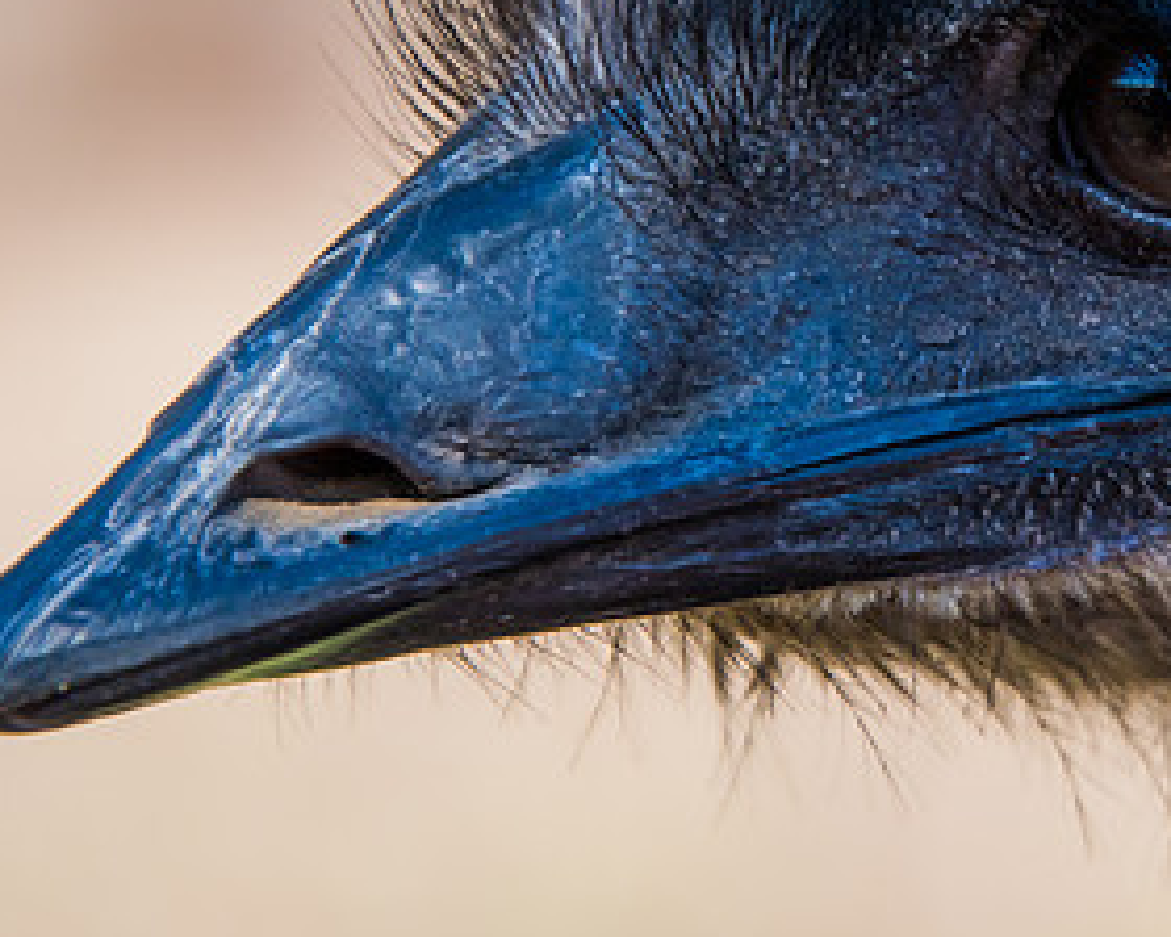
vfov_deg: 3.1
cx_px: 1062
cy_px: 249
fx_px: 17190
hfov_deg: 3.9
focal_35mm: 496
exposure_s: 1/1000
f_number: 6.3
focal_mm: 170
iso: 320
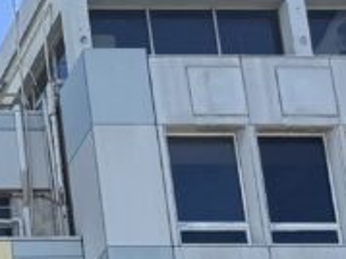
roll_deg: +1.5
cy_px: 704
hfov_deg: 9.9
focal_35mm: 172
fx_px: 1718
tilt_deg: +16.2
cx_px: -524
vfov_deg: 7.8
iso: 80
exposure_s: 1/1721
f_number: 1.78
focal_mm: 6.76
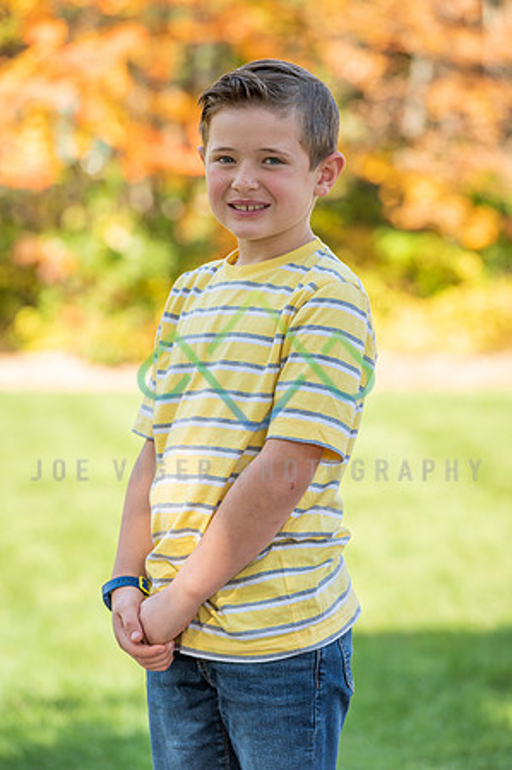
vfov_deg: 10.8
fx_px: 4062
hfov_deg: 7.2
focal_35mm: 190
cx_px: 256
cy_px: 385
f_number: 6.3
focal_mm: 190
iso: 100
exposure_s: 1/200
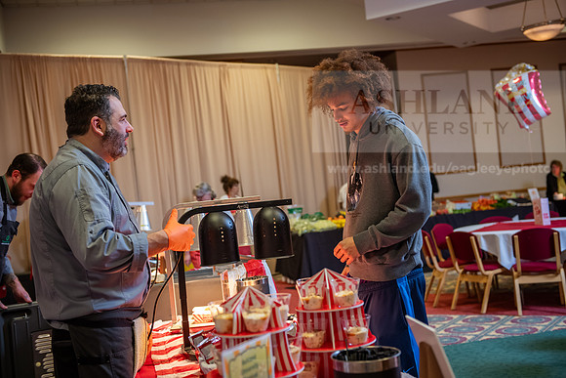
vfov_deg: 27.0
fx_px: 786
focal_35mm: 50
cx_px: 283
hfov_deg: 39.6
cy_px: 189
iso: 1250
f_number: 3.2
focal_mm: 50
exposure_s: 1/250
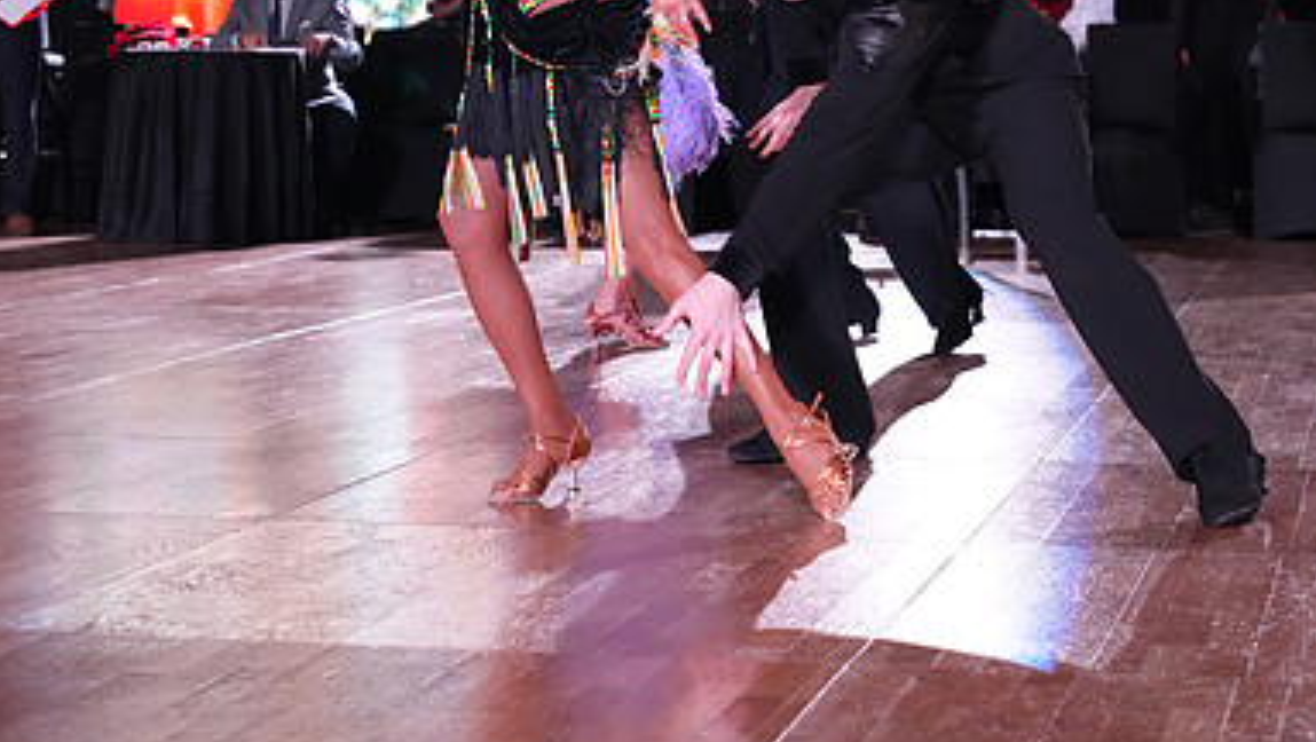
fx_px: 3212
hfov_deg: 23.2
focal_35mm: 92
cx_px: 658
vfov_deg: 12.8
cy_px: -196
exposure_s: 1/320
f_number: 5
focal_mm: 58
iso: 5000
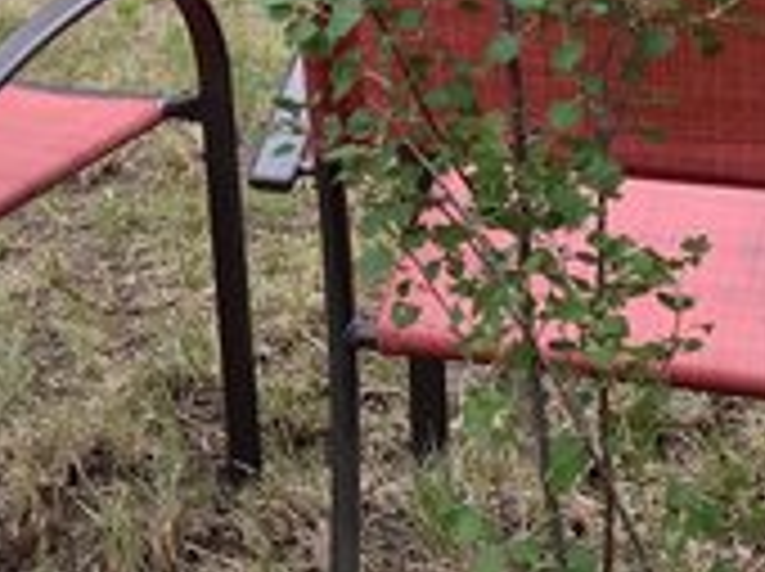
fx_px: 2163
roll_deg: -1.5
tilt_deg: -5.7
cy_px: -360
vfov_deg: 13.9
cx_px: 32
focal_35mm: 98
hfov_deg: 19.6
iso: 25
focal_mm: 4.25
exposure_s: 1/169
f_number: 1.8
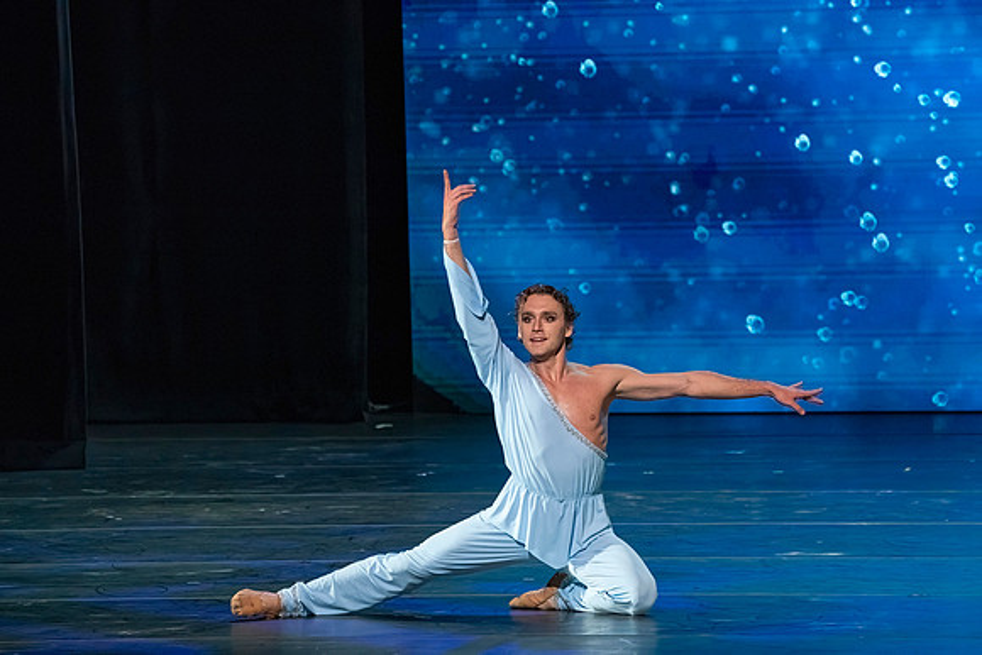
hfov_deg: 5.3
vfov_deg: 3.5
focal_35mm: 388
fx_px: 10590
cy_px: 342
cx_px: 498
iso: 6400
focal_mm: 352
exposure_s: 1/400
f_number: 5.6
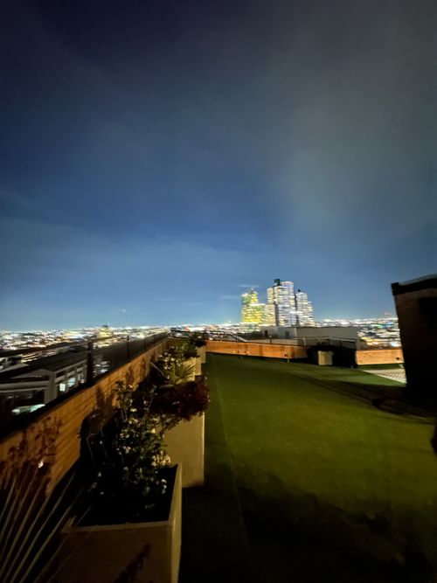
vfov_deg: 102.1
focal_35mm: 14
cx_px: 218
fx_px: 236
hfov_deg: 85.7
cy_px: 292
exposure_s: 1/4
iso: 2500
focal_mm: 2.22
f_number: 2.2
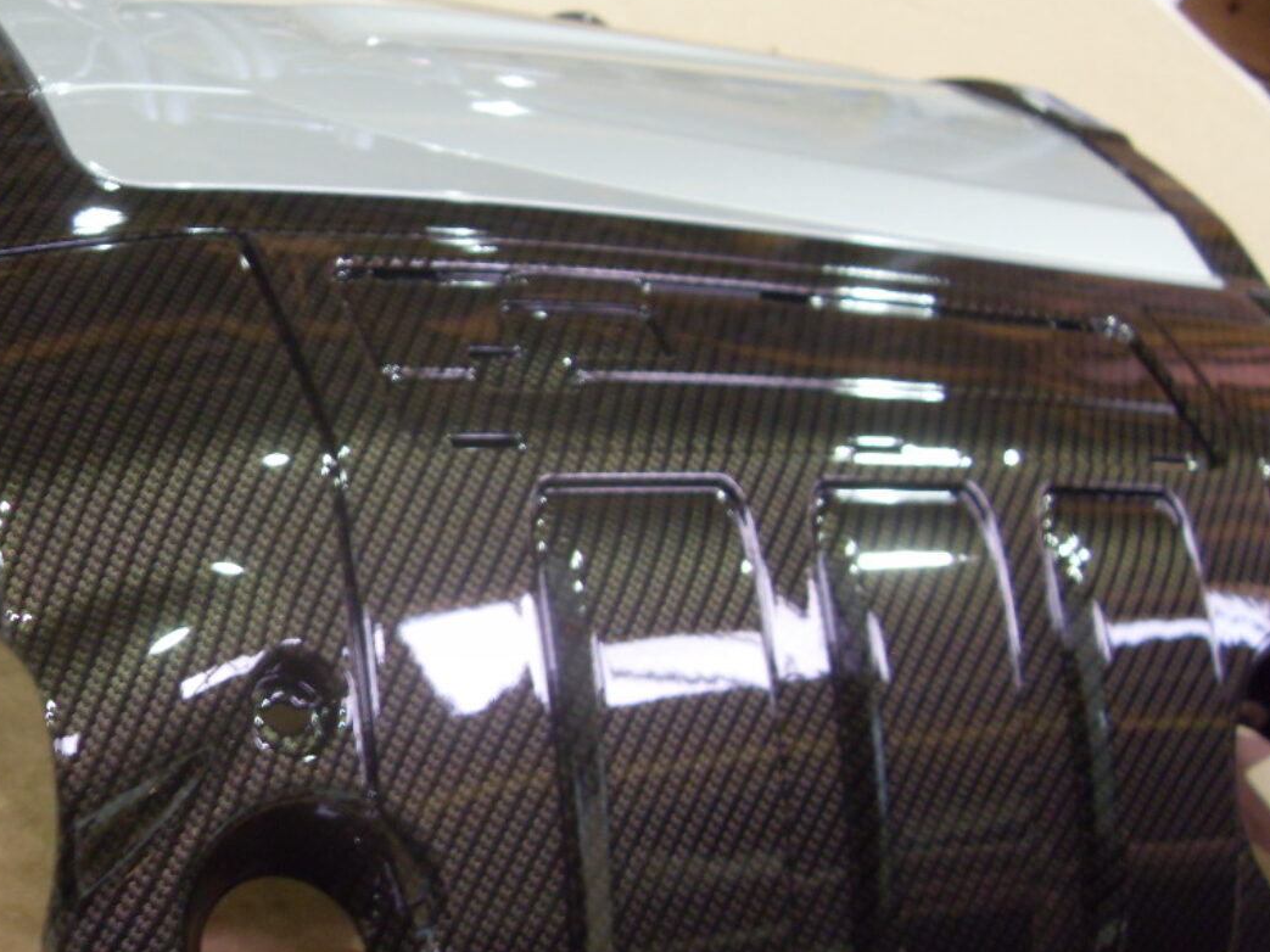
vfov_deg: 30.8
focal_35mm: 47
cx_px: 485
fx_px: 1724
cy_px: 562
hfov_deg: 40.2
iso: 200
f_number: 2.8
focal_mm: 6.3
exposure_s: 1/15
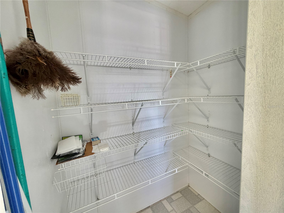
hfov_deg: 102.1
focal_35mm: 14
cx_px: 142
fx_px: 115
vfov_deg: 85.7
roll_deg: +3.4
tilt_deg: -5.8
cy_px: 106
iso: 200
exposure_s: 1/60
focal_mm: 2.22
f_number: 2.2
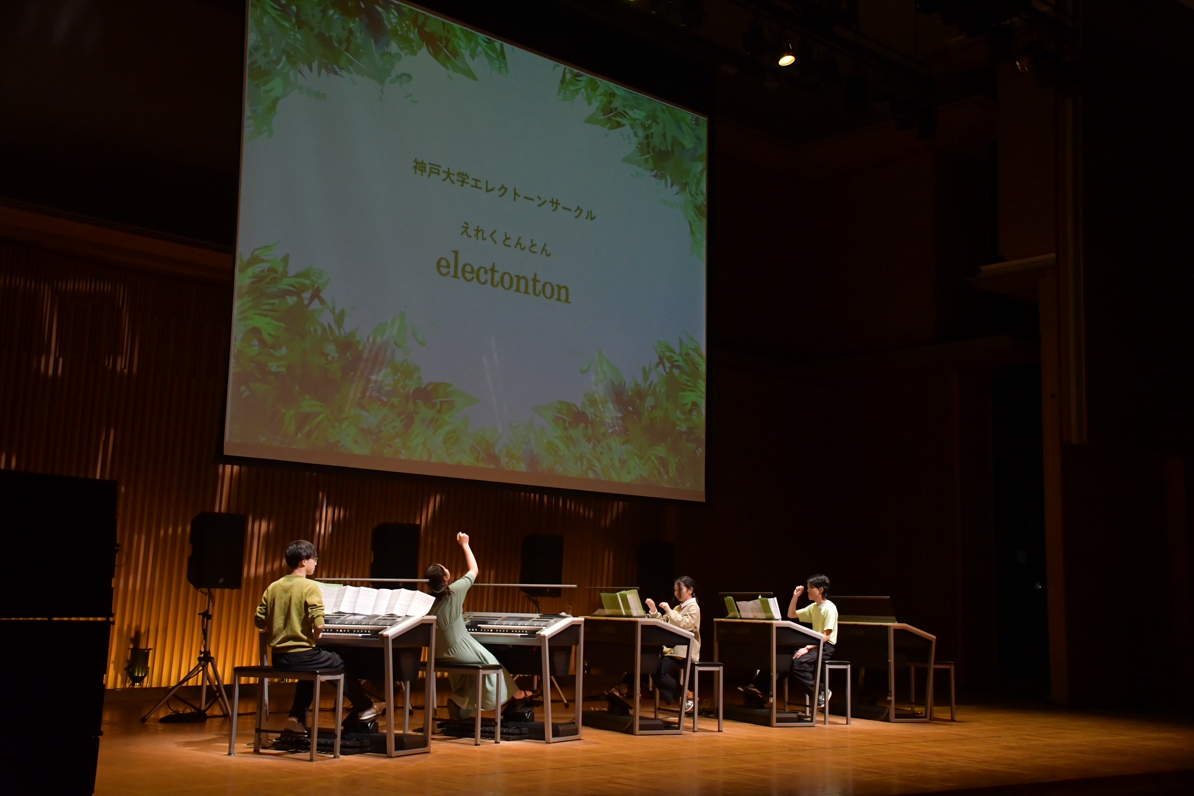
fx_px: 1293
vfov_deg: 34.2
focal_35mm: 39
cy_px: 398
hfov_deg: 49.6
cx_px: 597
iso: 3200
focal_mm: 26
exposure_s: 1/400
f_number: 6.3
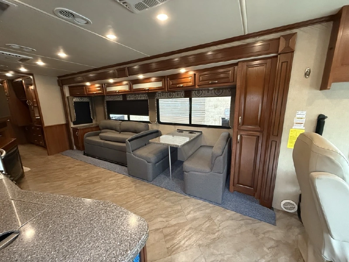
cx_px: 174
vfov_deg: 85.7
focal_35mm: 14
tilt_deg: -12.3
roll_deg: +1.2
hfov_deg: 102.1
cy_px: 131
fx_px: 141
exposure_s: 1/60
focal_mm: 2.22
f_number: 2.2
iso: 640
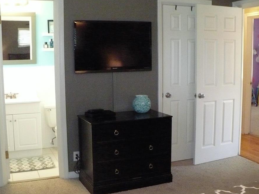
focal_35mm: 43
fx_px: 322
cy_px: 97
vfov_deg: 33.6
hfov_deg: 43.8
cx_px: 125
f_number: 2.8
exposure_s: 1/30
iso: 800
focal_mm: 6.1
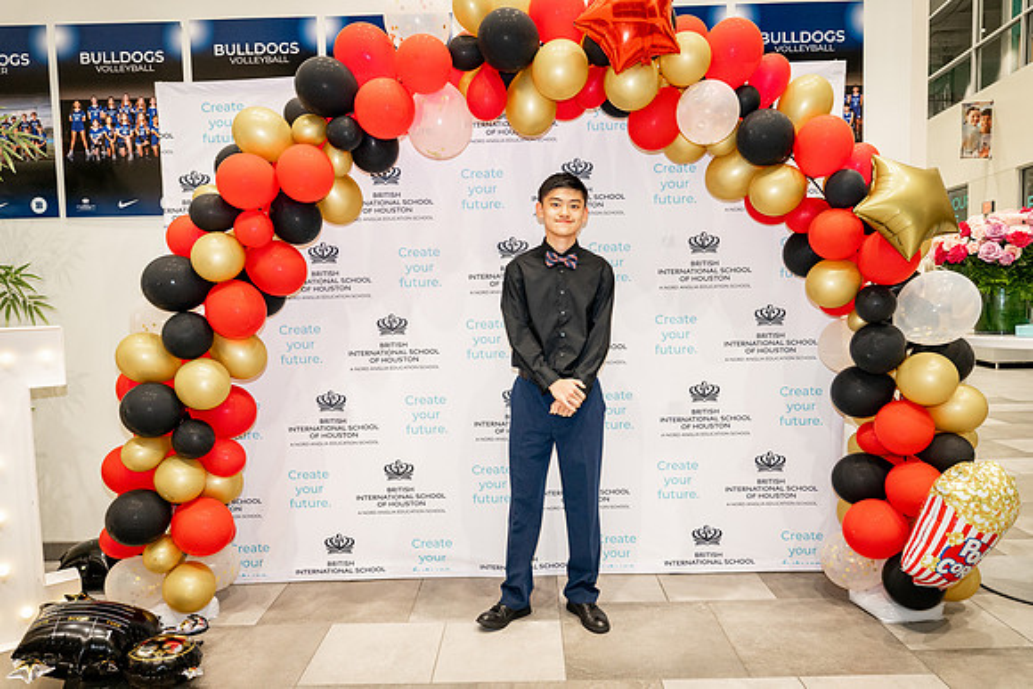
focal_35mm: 26
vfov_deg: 49.6
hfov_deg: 69.4
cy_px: 344
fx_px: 746
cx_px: 516
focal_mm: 26
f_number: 4
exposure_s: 1/100
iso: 1250
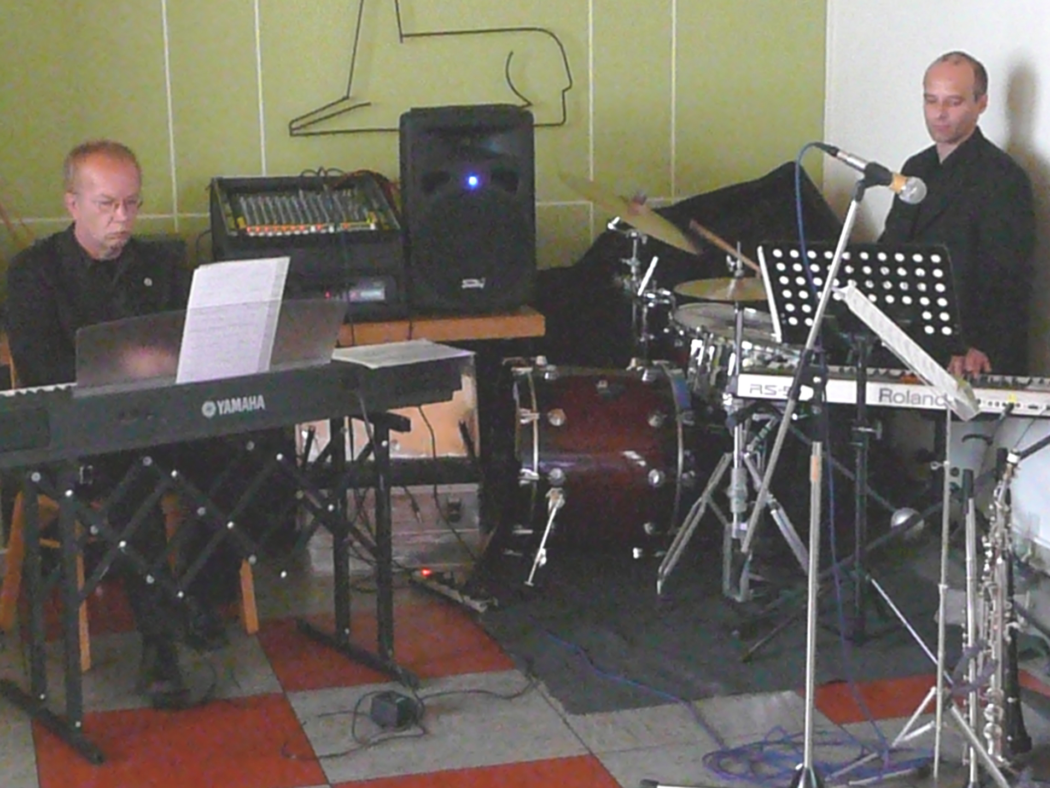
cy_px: 394
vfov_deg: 23.7
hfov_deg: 31.2
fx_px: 1881
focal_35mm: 62
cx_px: 525
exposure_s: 1/30
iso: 3200
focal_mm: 10.2
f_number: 4.5
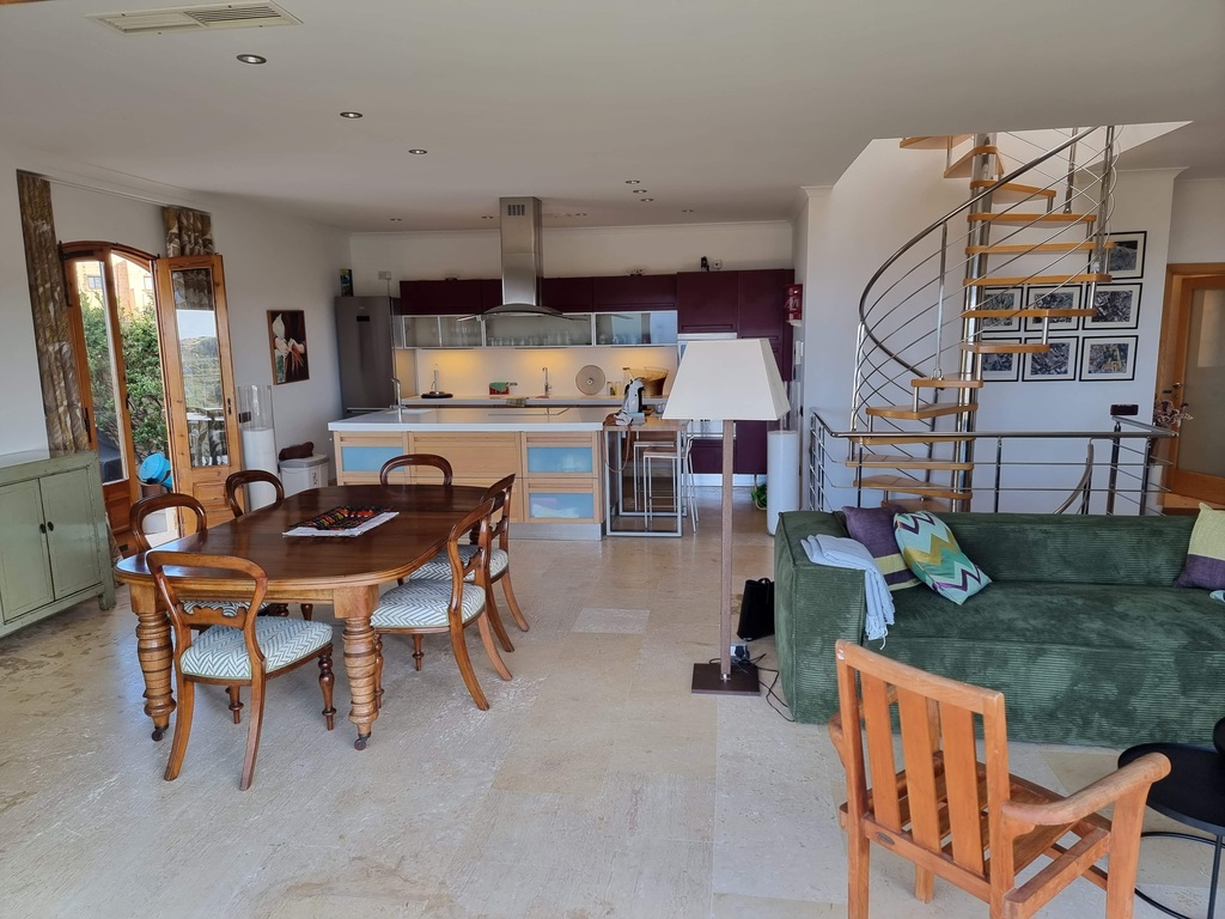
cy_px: 460
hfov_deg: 71.6
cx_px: 612
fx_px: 849
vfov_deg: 56.8
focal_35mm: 24
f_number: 1.8
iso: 50
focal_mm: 6.7
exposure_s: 1/100
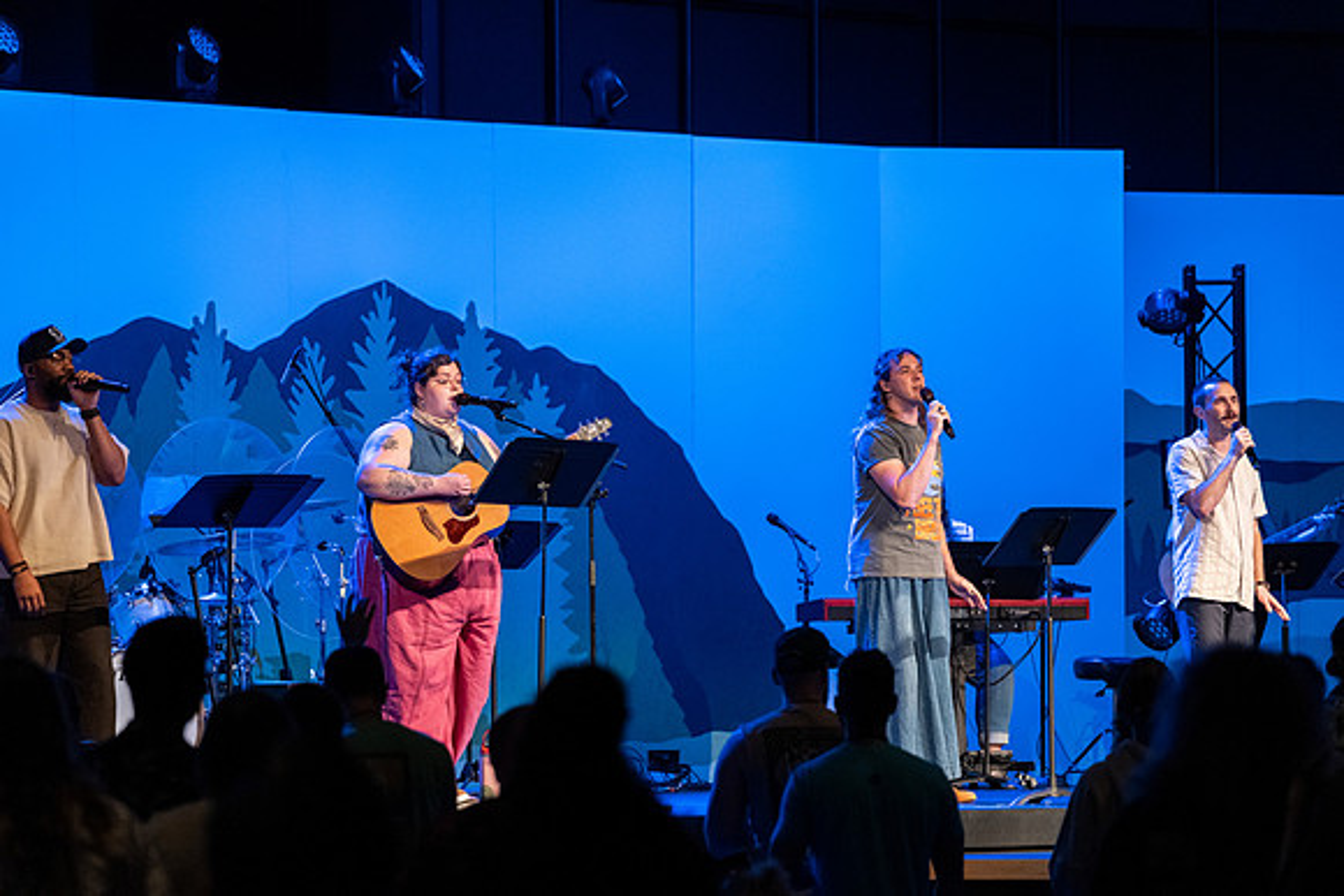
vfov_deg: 6.5
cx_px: 672
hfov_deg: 9.8
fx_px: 7841
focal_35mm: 210
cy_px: 448
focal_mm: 140
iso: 2500
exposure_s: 1/210
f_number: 2.8
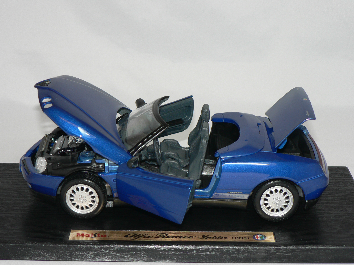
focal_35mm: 82
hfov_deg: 23.8
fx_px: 839
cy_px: 132
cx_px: 177
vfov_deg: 18.0
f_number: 3.2
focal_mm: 13.7
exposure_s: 1/60
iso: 80
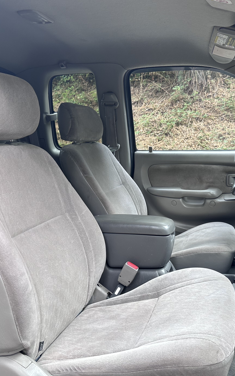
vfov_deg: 52.7
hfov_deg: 34.2
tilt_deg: -8.5
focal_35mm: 37
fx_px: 379
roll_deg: +3.3
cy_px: 194
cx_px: 152
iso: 80
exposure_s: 1/121
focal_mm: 6.86
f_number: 1.78
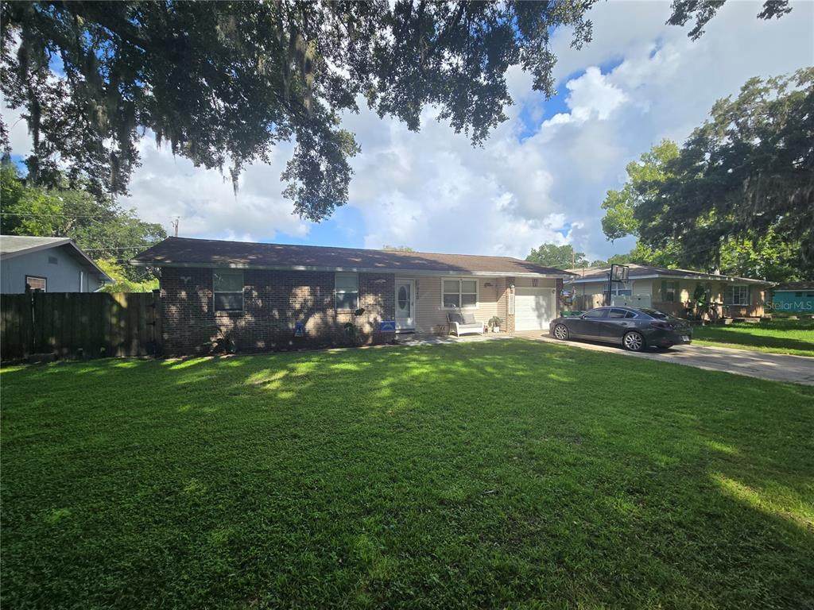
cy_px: 305
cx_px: 407
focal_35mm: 13
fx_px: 306
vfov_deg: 89.9
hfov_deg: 106.2
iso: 50
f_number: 2.2
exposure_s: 1/1550
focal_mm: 2.2
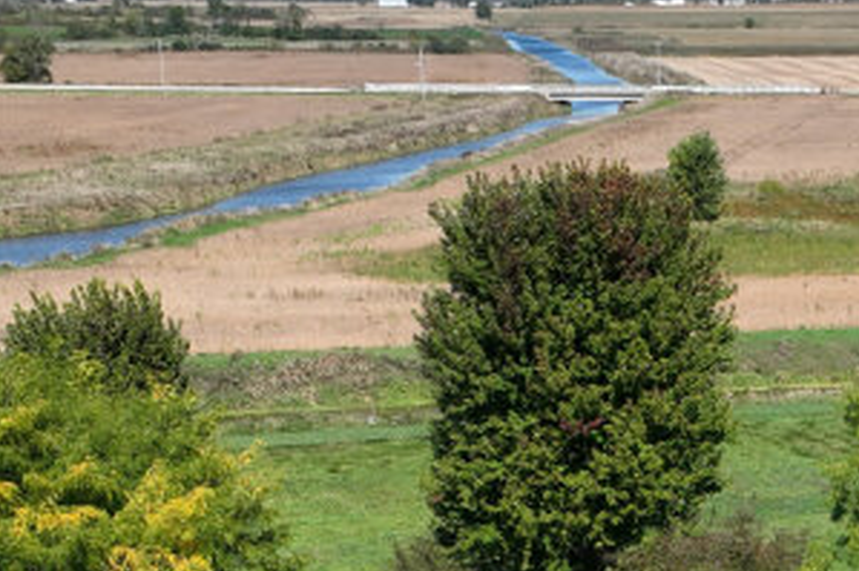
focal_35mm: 107
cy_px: 1087
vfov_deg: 11.7
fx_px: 2552
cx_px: 916
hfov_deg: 18.5
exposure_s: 1/1600
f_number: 2.8
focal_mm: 12.3
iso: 110
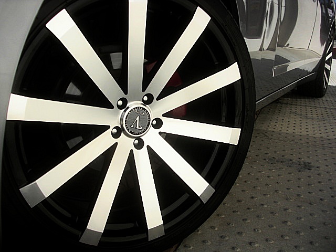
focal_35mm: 36
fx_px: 349
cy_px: 126
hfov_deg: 51.4
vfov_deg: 39.7
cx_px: 168
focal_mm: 6.3
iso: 50
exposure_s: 1/125
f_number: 7.9
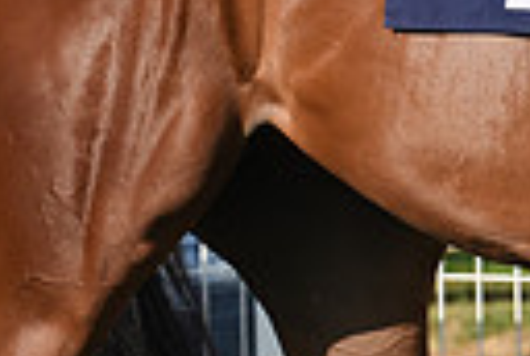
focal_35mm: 701
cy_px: -375
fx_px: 10344
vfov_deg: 2.0
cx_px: 778
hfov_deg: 2.9
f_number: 5.6
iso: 500
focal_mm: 155
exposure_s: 1/3200
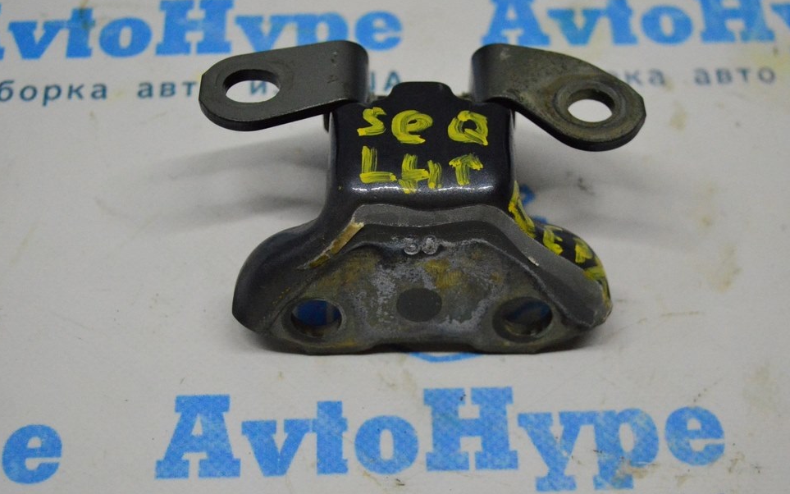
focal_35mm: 65
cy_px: 237
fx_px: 1400
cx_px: 383
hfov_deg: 31.5
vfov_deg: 20.0
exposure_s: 1/1250
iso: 6400
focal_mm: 40
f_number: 4.8
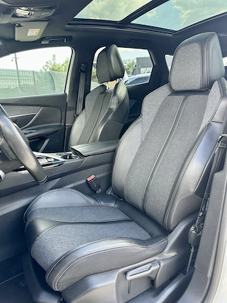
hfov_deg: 56.8
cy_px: 152
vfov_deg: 71.6
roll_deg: +0.1
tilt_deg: -15.4
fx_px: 210
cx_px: 114
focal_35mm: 24
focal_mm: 6.86
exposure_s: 1/134
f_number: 1.78
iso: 125
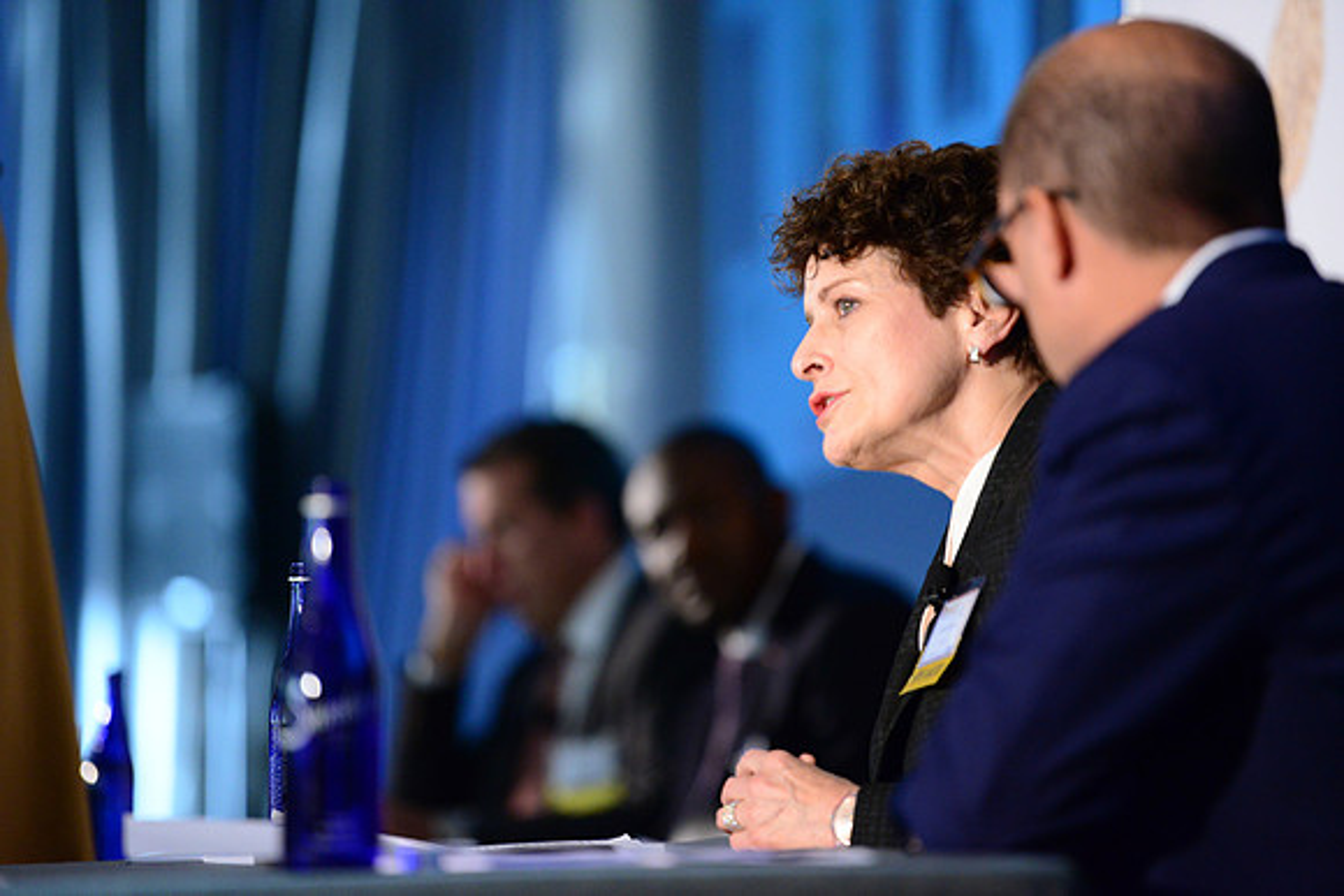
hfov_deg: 10.3
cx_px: 672
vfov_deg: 6.9
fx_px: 7468
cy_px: 448
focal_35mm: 200
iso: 4000
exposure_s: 1/320
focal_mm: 200
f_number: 2.8
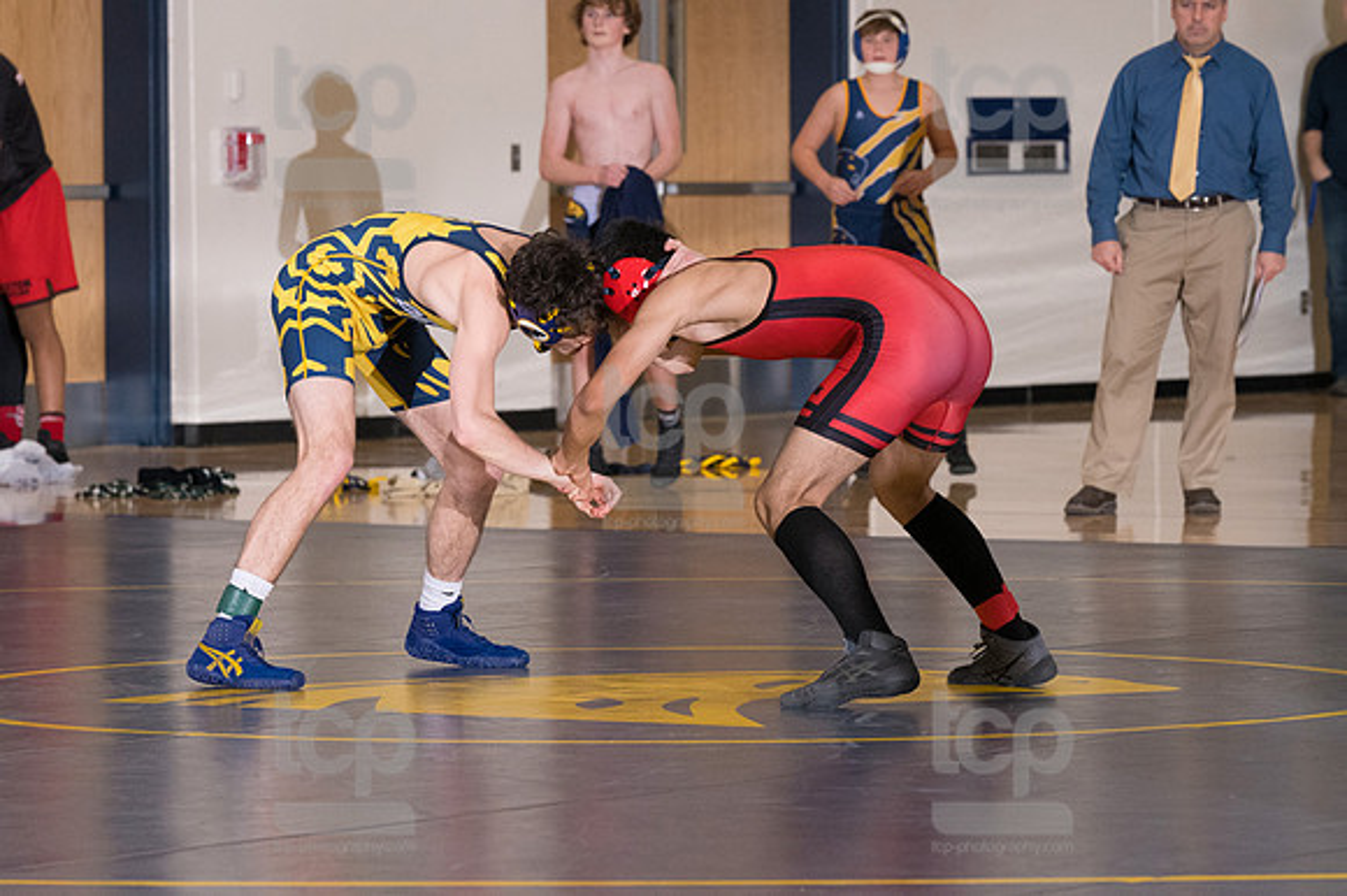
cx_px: 674
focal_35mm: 217
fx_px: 8114
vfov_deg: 6.3
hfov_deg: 9.5
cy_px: 448
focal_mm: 145
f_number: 5.6
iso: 2000
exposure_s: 1/250
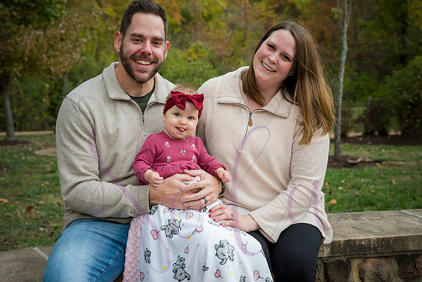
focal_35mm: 51
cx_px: 211
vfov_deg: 26.5
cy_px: 141
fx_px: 598
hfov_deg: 38.9
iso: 400
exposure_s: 1/500
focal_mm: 51
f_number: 5
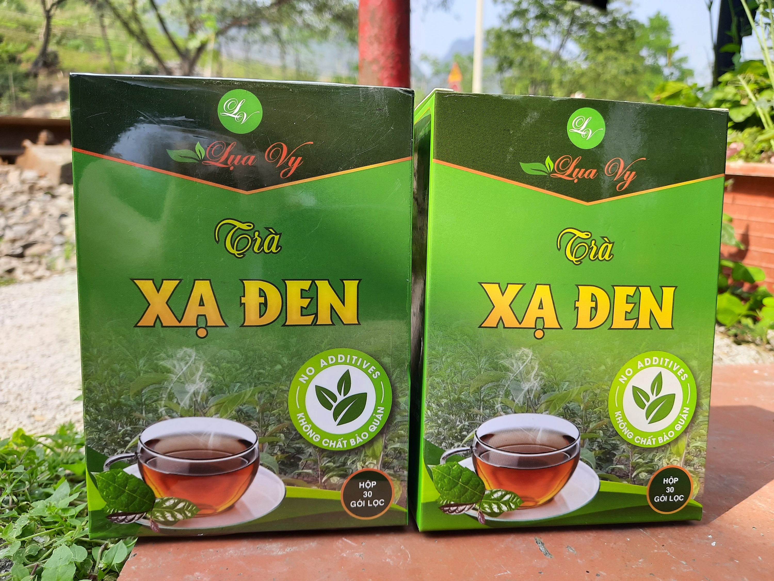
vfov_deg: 54.9
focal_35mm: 25
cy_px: 290
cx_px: 387
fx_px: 559
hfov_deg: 69.4
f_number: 2
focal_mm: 4.6
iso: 20
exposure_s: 1/222
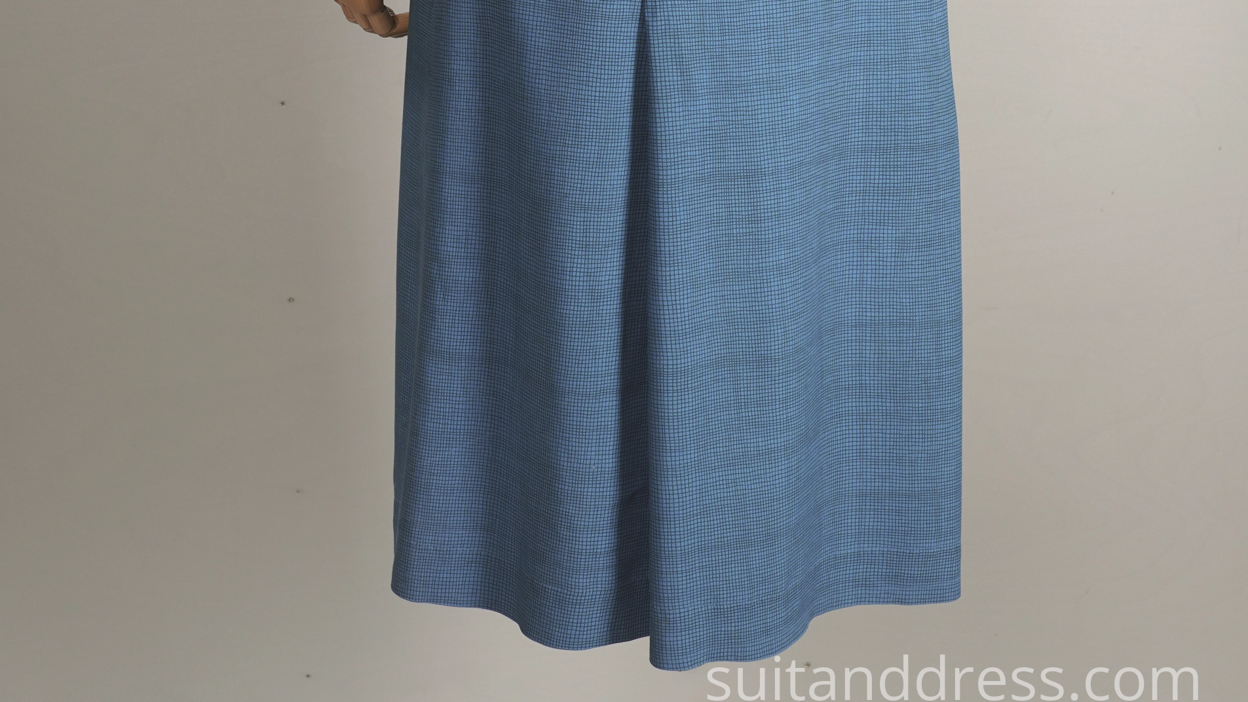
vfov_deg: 15.2
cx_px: 625
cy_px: -175
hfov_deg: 27.9
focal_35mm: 76
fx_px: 2515
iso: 200
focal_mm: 32
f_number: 7.1
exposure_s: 1/15
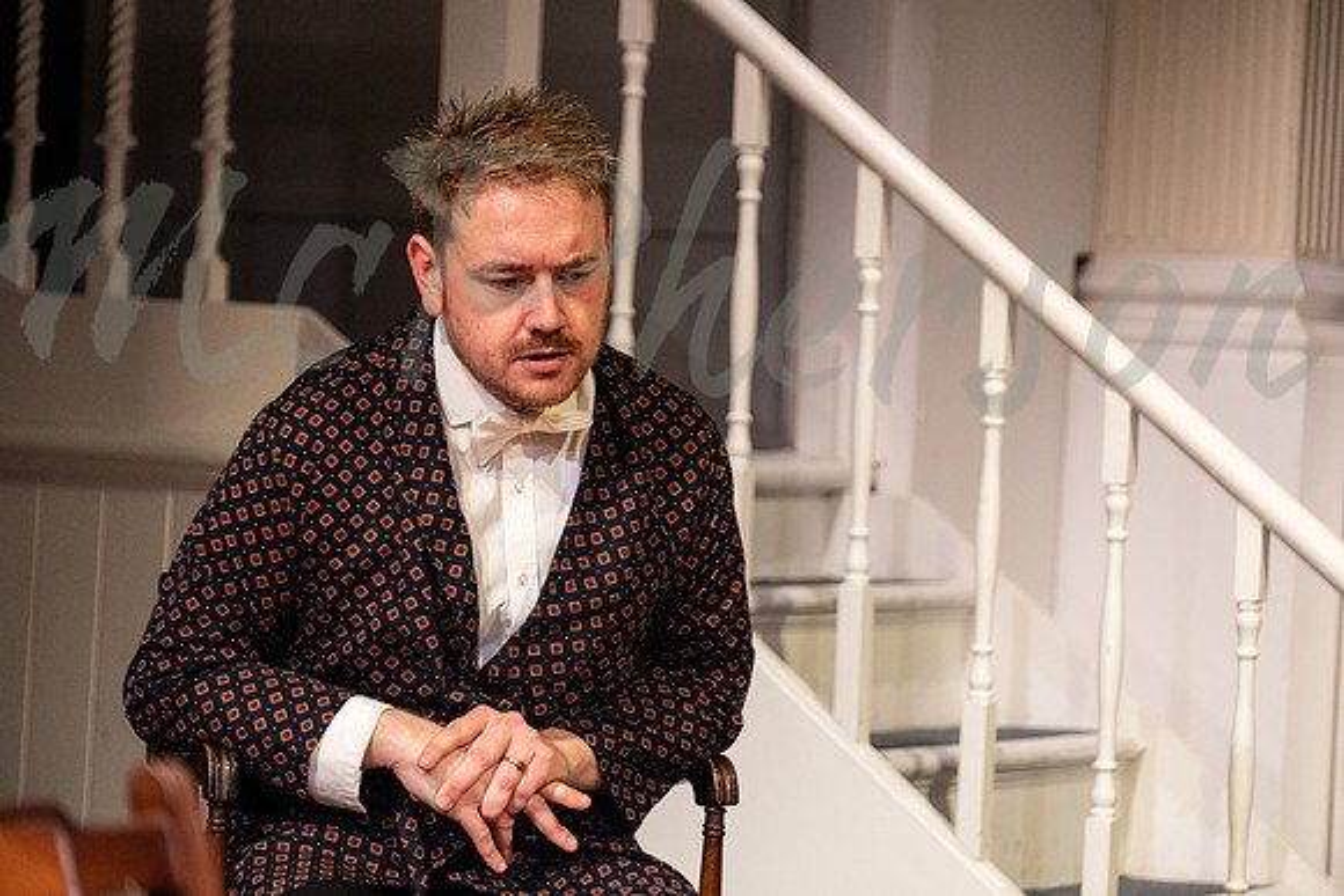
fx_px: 5489
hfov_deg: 14.0
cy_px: 448
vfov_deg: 9.3
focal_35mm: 147
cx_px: 672
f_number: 2.8
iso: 2500
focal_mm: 98.2
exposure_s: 1/250
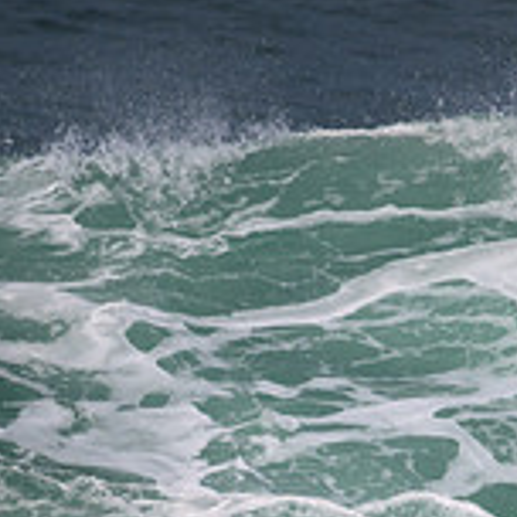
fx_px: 43984
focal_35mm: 2603
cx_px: 622
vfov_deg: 0.7
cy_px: 641
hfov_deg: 0.7
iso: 400
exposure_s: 1/2000
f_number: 11
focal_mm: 800
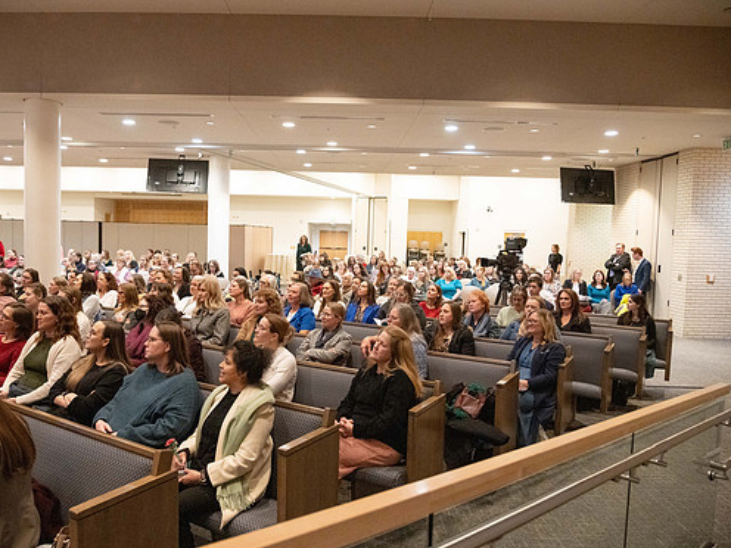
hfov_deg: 65.2
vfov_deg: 51.4
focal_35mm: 27
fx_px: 570
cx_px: 329
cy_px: 278
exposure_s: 1/400
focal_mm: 24
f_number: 4
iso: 2000
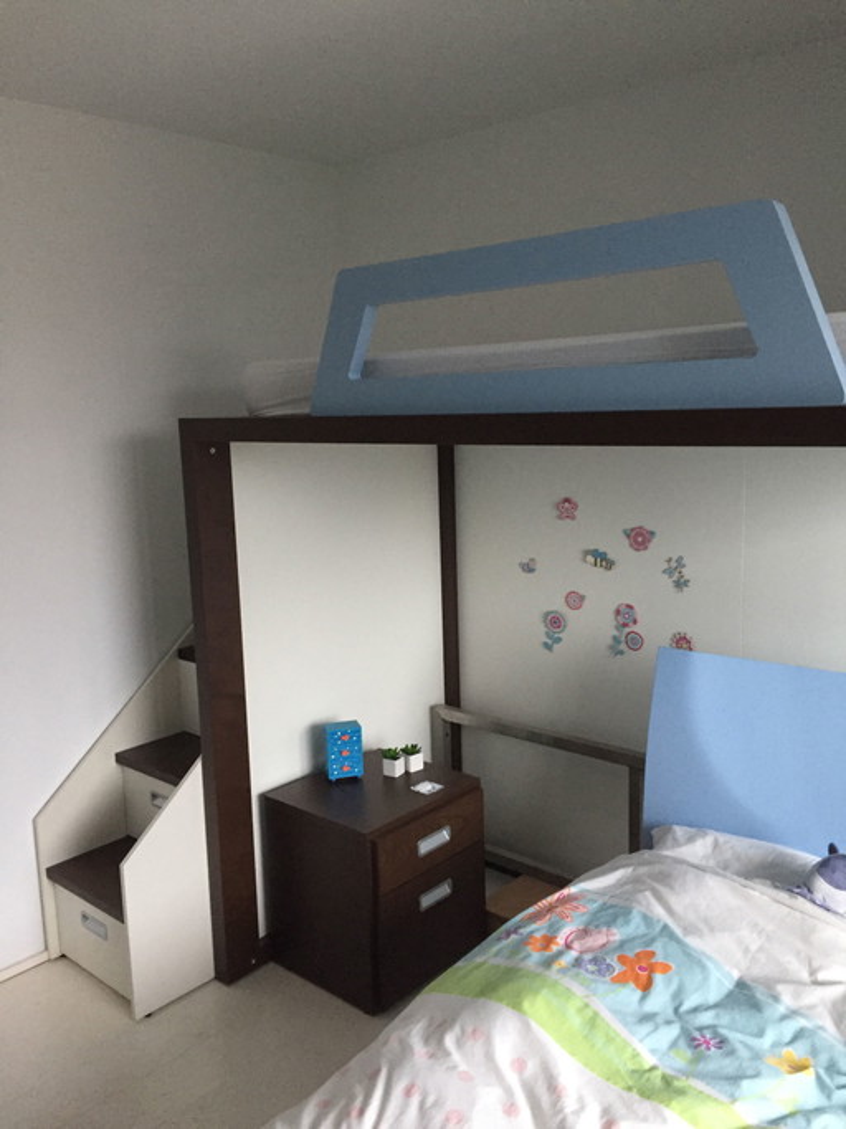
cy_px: 564
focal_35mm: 29
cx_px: 423
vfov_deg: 61.7
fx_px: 945
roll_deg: +2.2
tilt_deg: -8.7
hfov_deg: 48.2
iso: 250
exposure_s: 1/33
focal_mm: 4.15
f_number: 2.2
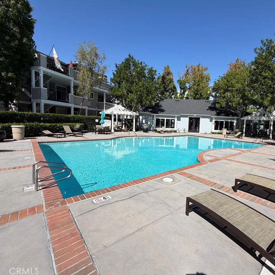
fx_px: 153
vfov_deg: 84.0
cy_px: 135
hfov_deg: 82.8
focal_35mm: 17
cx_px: 166
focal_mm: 2.22
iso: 20
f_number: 2.2
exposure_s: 1/1001
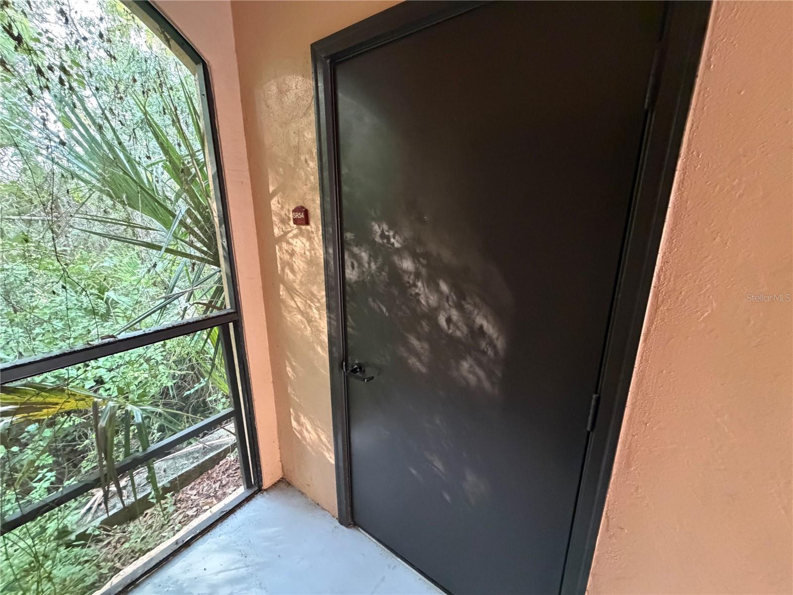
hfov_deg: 102.1
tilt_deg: -12.9
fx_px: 321
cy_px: 298
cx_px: 396
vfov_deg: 85.7
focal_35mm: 14
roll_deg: -0.3
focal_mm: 2.22
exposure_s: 1/60
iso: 1000
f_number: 2.2
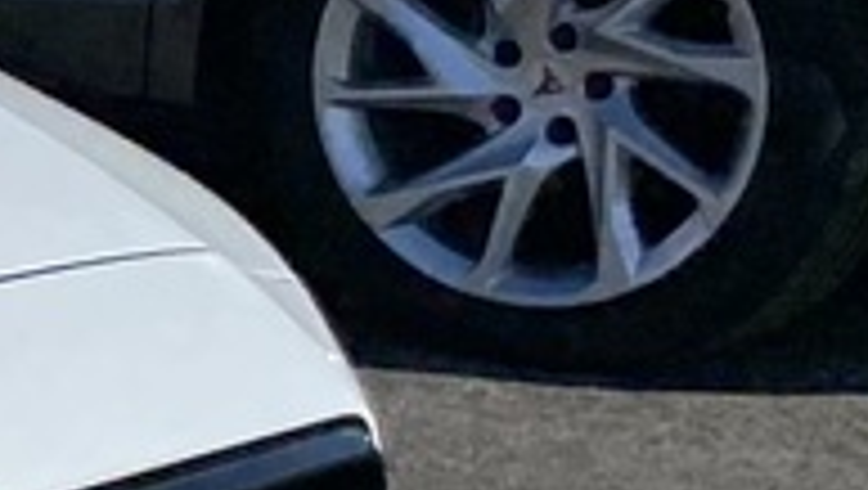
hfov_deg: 8.2
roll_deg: +1.4
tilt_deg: -11.4
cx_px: -2019
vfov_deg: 5.8
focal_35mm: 211
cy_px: 238
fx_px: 4861
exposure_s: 1/8197
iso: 32
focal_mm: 4.25
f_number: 1.8
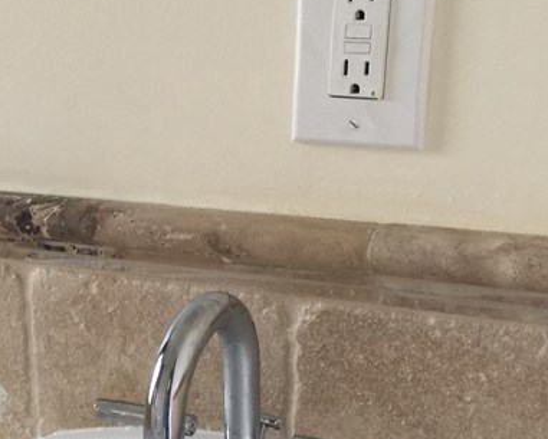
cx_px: -1
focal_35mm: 76
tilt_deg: -19.8
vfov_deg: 19.8
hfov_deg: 24.0
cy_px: 393
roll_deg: +4.1
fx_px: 1233
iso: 50
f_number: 2.2
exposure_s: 1/15
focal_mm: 4.15
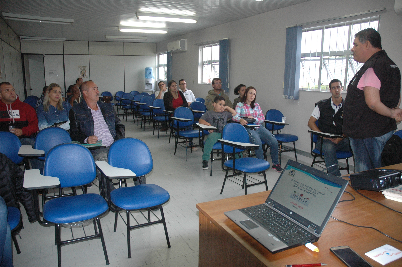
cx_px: 201
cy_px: 134
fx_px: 301
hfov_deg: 67.4
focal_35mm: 27
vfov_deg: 47.8
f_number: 4.5
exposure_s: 1/160
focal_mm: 18
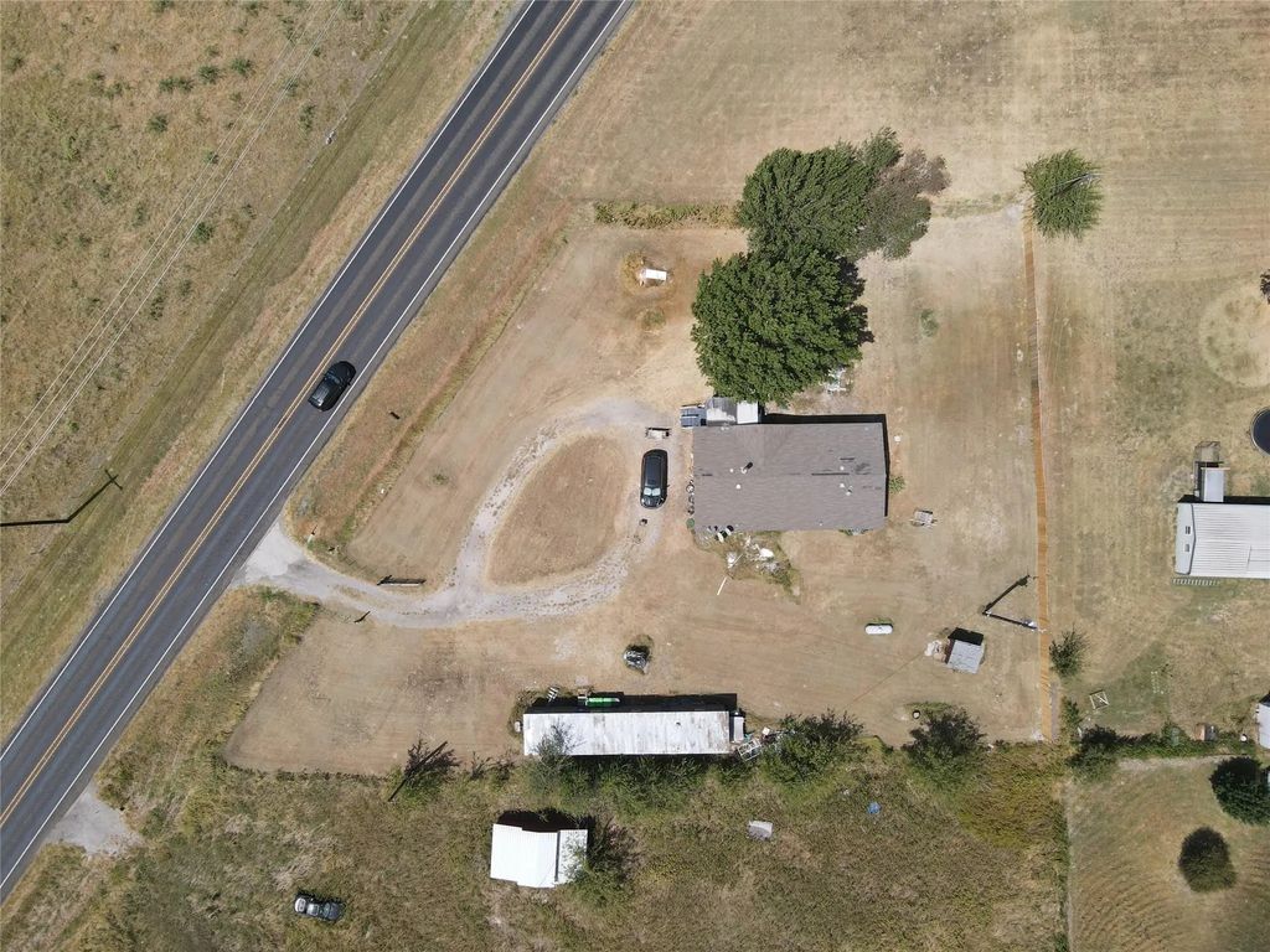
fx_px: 881
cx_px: 635
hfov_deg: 71.6
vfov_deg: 56.8
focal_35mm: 24
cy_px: 476
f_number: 2.8
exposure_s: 1/725
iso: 100
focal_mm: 4.5
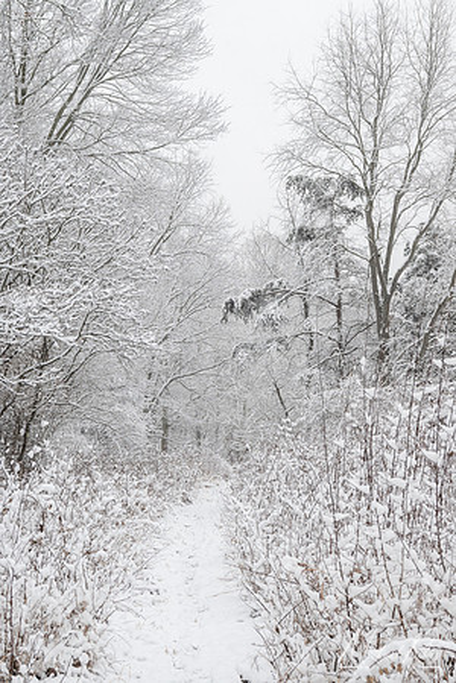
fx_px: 1282
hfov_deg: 20.2
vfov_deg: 29.9
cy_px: 342
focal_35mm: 68
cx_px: 228
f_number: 10
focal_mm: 45
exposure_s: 1/80
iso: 320
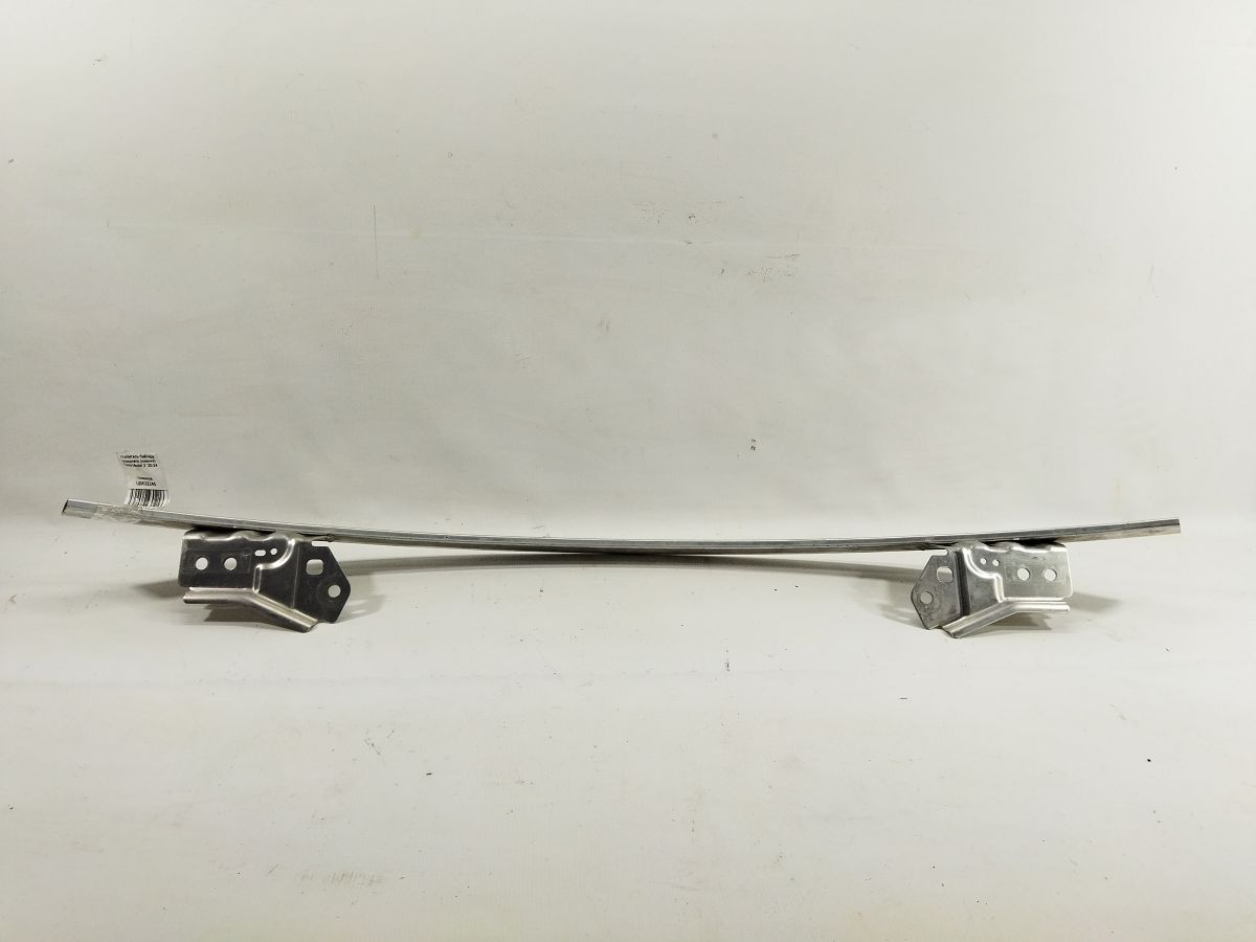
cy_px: 471
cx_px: 628
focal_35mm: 27
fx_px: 980
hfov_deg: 65.3
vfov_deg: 51.4
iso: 100
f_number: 1.79
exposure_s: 1/149
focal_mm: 4.71
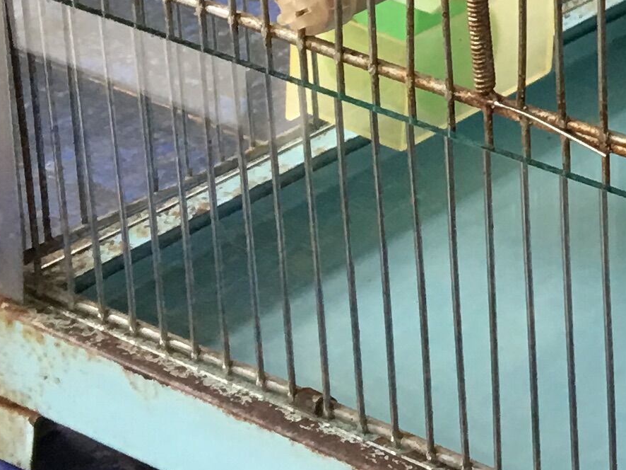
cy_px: -98
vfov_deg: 11.0
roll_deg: -4.2
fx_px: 2386
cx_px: 1120
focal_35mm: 132
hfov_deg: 13.4
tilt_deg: -19.9
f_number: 2.2
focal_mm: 4.15
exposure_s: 1/17
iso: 50
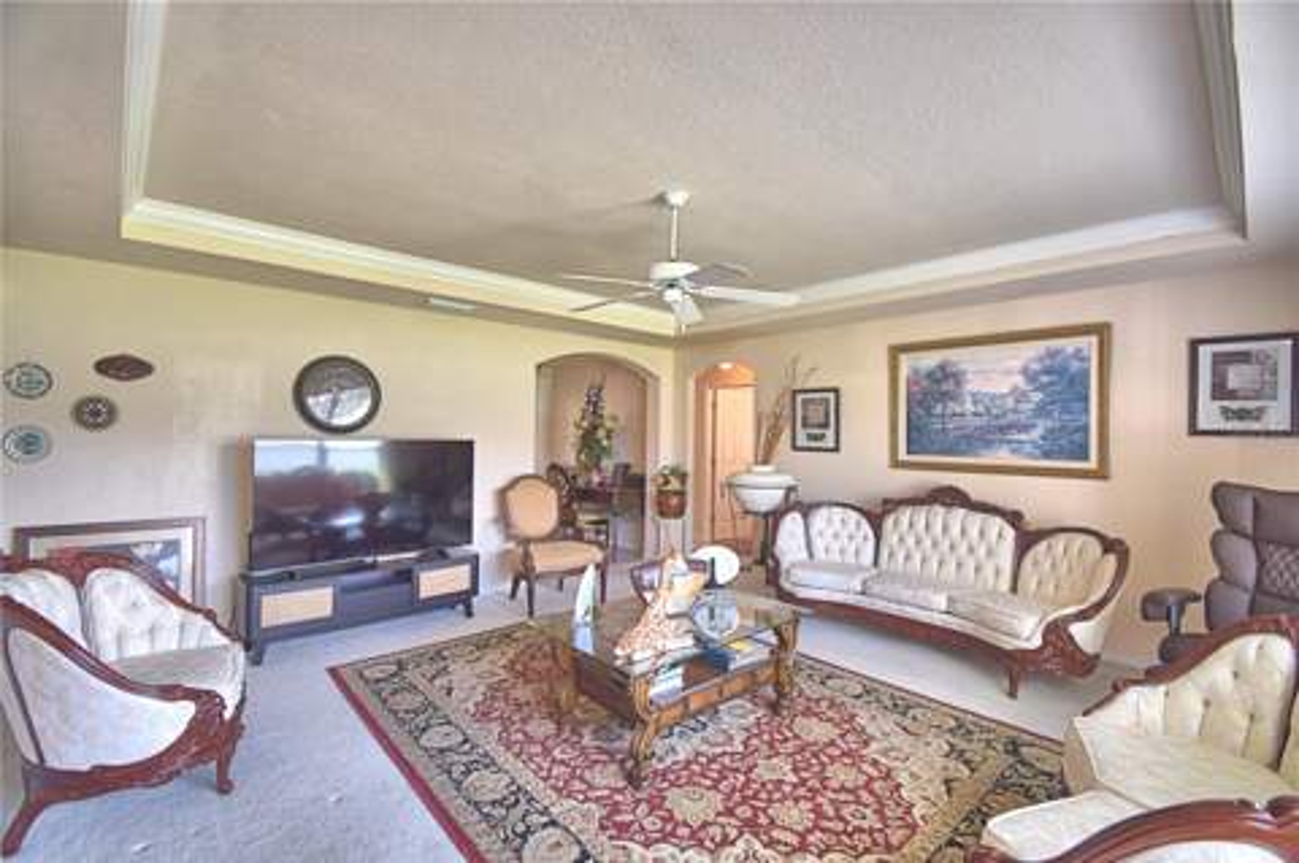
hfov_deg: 100.4
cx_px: 650
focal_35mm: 15
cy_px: 432
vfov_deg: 77.2
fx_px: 541
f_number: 4.5
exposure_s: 1/60
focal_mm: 10
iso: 400
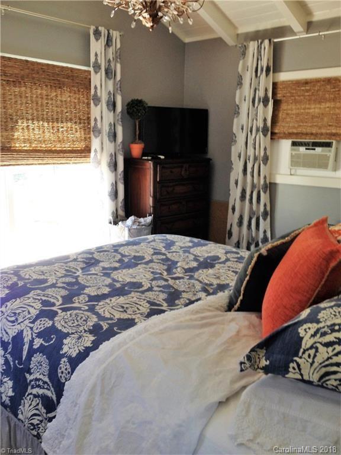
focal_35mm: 35
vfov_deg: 52.6
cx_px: 170
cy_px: 228
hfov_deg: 40.7
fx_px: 460
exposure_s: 1/24
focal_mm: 4.28
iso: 50
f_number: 2.4
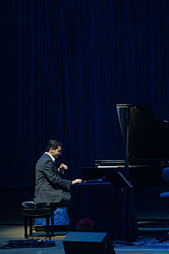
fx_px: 2298
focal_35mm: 326
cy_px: 126
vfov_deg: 6.3
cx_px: 258
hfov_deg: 4.2
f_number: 7.1
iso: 2500
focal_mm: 158
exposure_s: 1/250
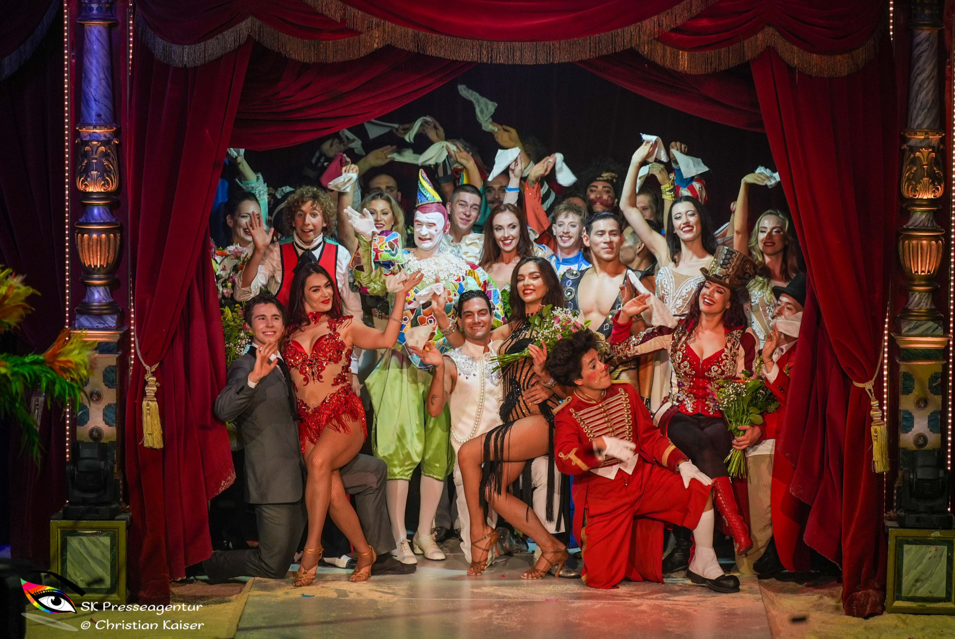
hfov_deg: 9.1
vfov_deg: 6.1
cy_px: 320
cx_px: 478
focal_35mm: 225
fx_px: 5973
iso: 400
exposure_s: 1/250
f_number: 2.8
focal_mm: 150
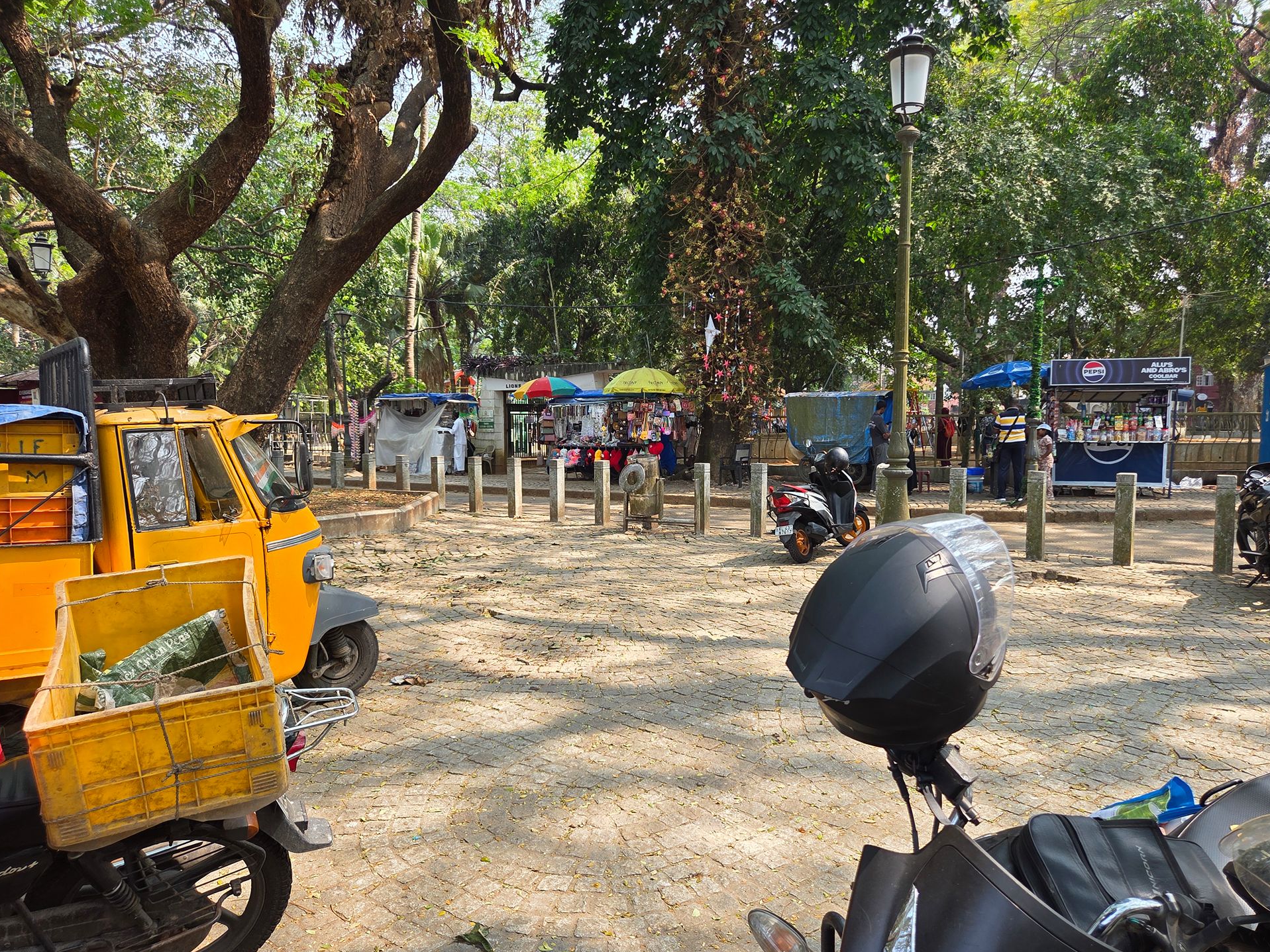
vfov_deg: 56.8
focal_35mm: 24
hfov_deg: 71.6
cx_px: 646
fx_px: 881
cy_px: 495
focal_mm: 5.4
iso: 80
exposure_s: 1/619
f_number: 1.8
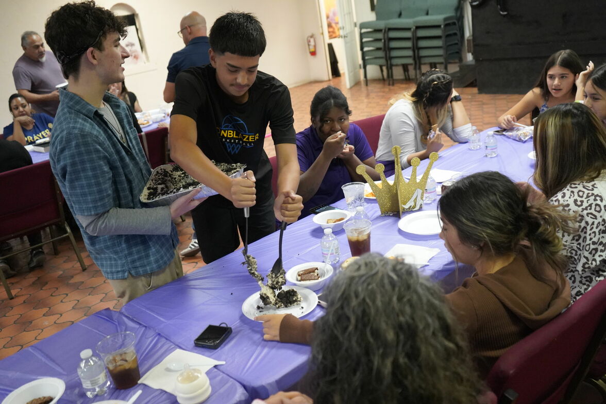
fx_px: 572
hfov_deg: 55.8
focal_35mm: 34
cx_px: 303
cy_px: 202
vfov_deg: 38.9
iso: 10000
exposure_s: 1/160
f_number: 4
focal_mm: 34
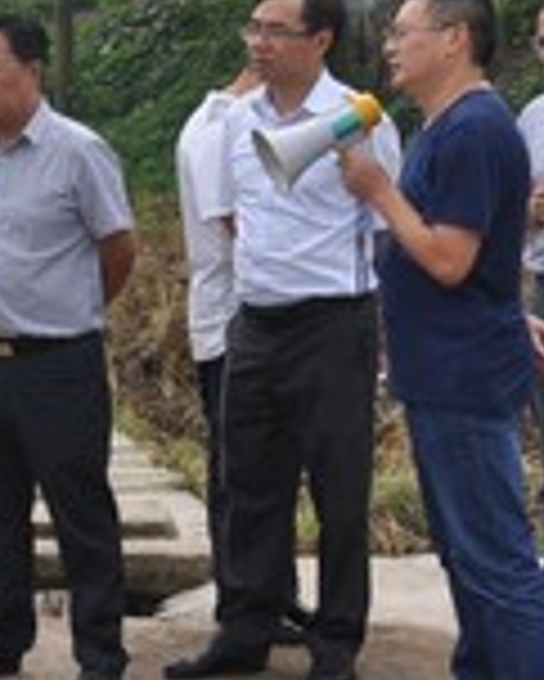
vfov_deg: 15.8
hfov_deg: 12.4
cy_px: 203
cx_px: -166
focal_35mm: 121
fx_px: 2433
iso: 200
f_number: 11
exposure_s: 1/200
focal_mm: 26
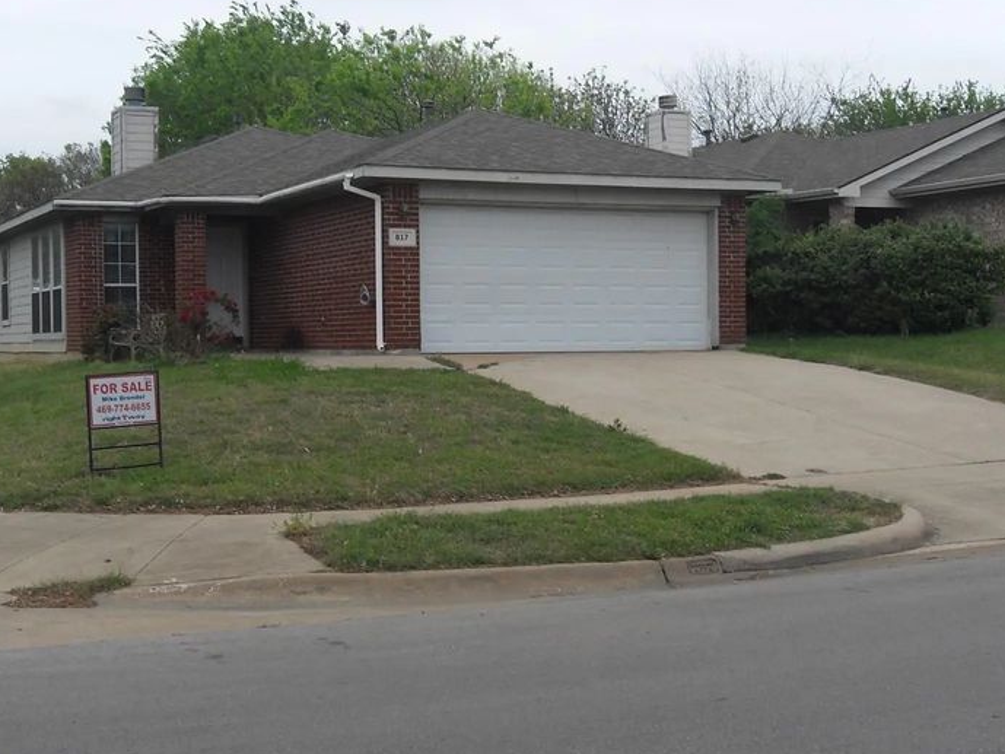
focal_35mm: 52
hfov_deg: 36.7
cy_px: 375
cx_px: 430
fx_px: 1510
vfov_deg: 28.0
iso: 80
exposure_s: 1/125
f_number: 8.2
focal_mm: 6.3
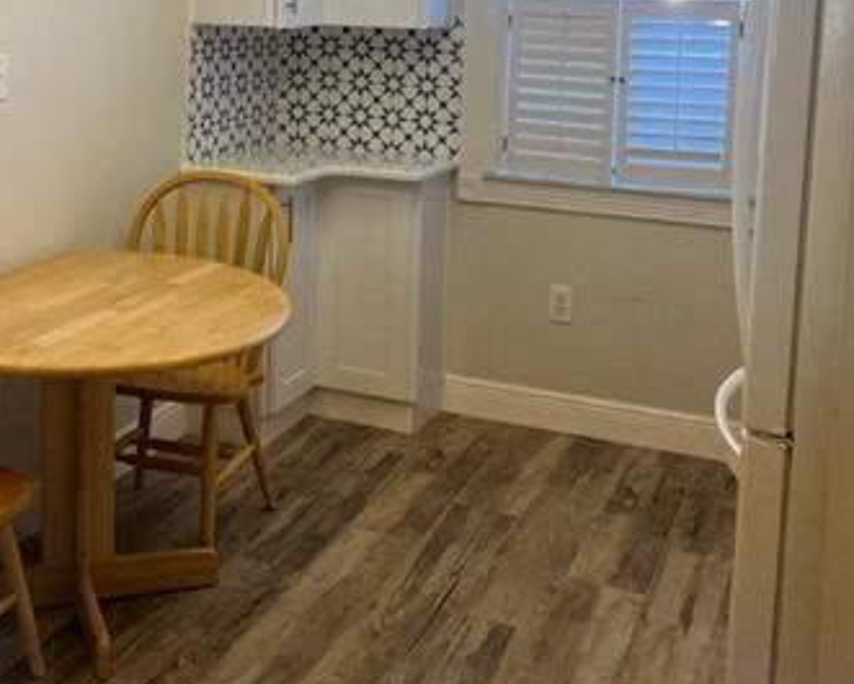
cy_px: 98
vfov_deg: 29.8
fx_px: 1239
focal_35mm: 49
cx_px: 240
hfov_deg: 37.3
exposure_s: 1/120
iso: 80
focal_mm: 5.7
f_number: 1.5
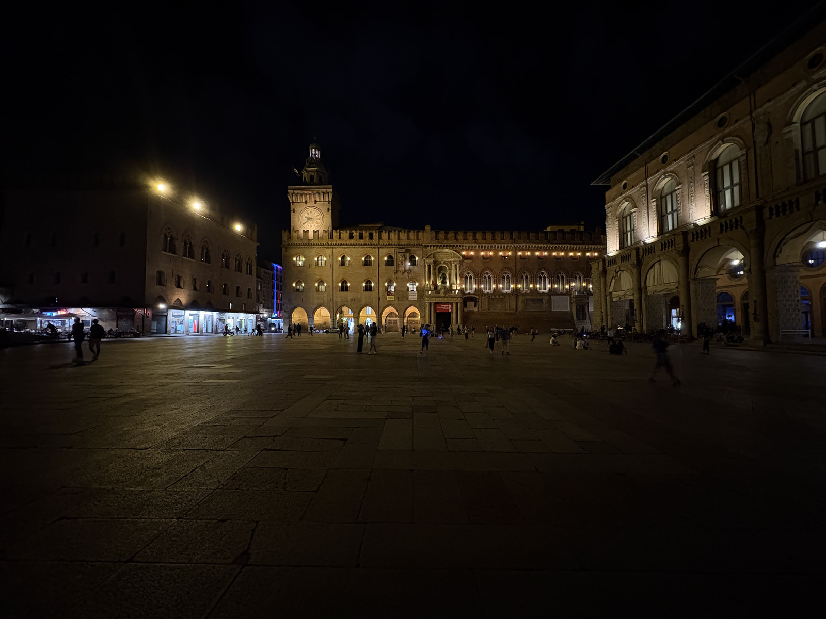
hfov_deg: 102.1
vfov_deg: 85.7
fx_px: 334
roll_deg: +1.0
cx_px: 413
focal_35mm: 14
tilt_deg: +3.0
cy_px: 310
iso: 1600
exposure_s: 1/25
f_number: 2.2
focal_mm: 2.22
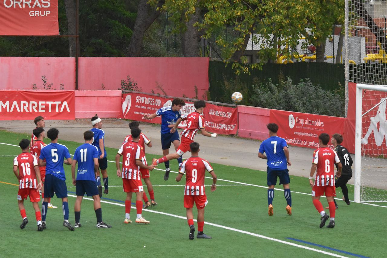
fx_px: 2984
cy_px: 129
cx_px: 194
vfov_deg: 5.0
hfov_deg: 7.4
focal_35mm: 278
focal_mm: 185
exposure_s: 1/640
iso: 8000
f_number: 13
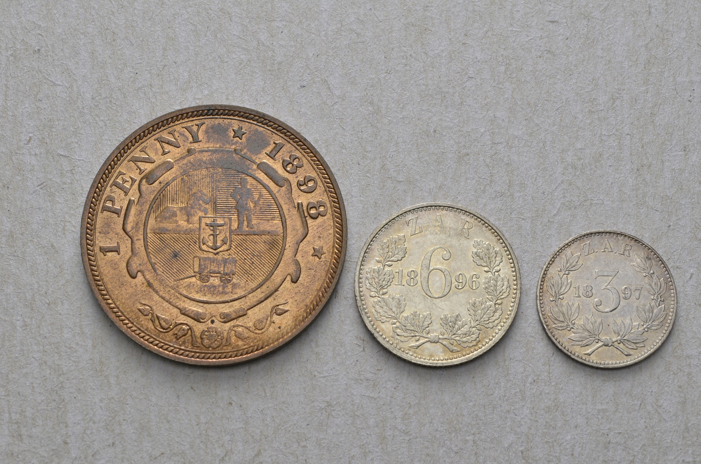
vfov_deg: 16.5
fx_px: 1603
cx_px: 350
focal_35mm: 82
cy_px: 232
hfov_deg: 24.7
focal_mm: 55
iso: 400
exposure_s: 1/250
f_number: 14
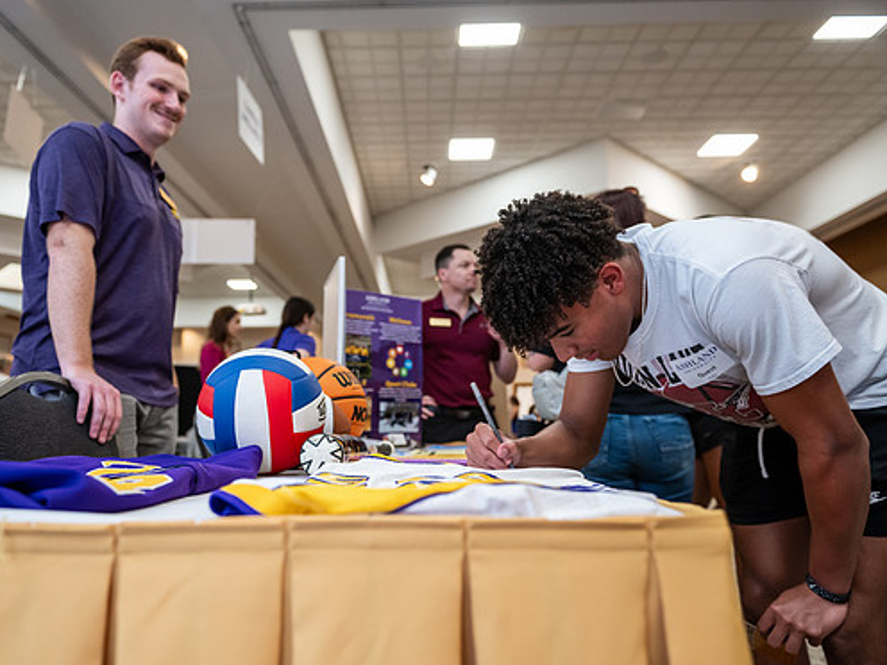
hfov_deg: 65.2
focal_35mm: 27
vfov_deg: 51.4
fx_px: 692
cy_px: 326
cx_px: 406
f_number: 3.2
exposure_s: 1/200
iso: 2000
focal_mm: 24
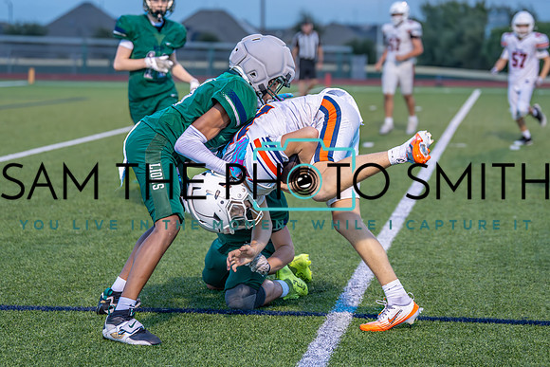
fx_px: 1710
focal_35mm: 112
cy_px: 154
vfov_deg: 12.2
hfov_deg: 18.3
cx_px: 292
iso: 1600
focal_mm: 95
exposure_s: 1/1000
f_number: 2.8
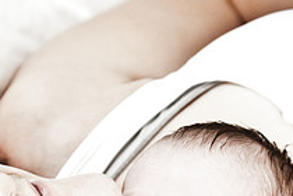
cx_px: 152
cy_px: 244
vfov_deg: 6.3
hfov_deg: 9.6
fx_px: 1750
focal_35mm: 215
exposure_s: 1/60
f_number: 2.8
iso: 200
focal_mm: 52
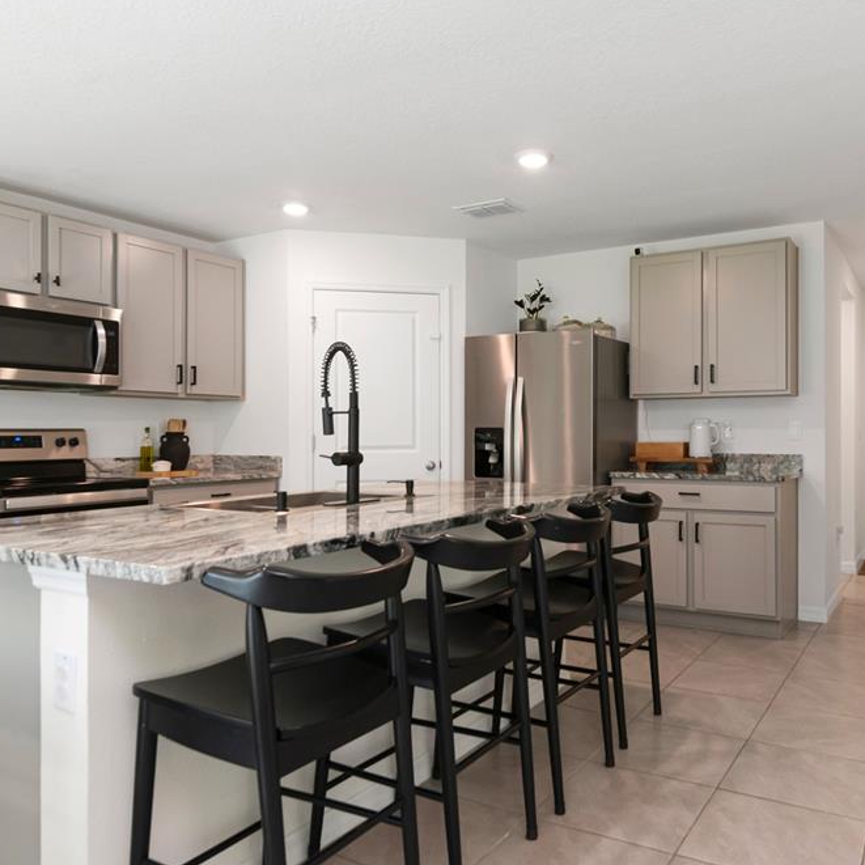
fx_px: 725
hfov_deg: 61.4
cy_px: 433
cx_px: 492
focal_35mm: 26
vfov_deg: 61.6
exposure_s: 1/40
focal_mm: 13
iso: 800
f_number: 7.1
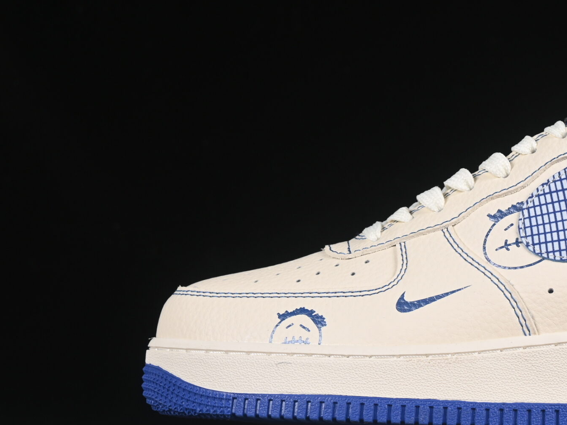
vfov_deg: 10.7
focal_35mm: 138
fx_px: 2260
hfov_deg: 14.1
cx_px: 535
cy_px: 210
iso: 160
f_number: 8
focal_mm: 50
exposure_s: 1/80
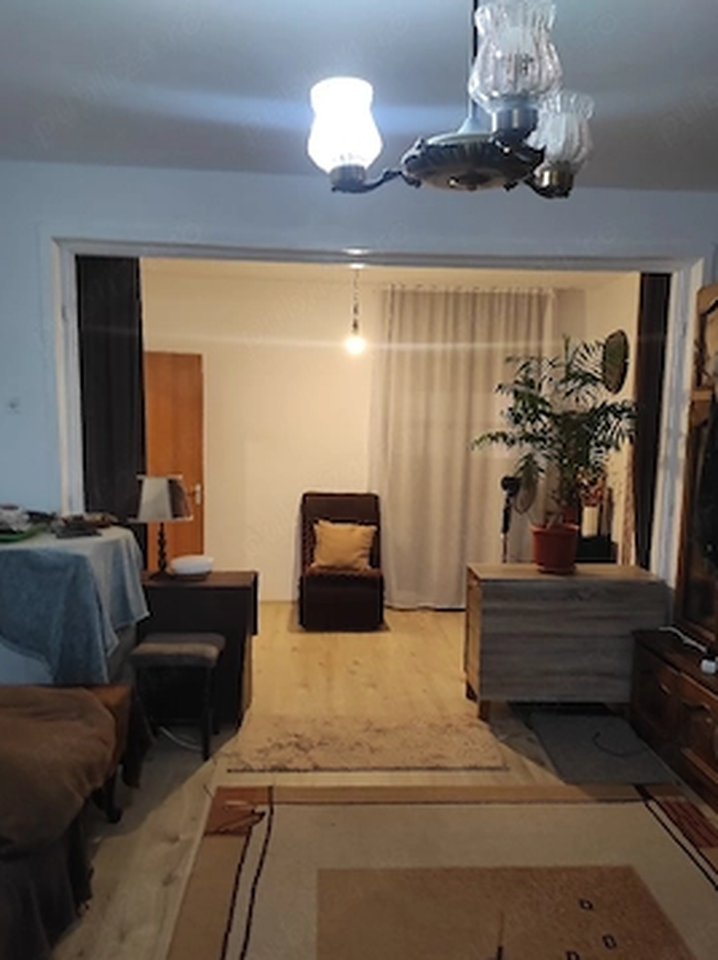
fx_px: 775
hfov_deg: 49.7
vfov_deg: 63.3
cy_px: 527
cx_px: 378
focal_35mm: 28
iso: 316
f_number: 1.89
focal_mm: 5.43
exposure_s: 1/33
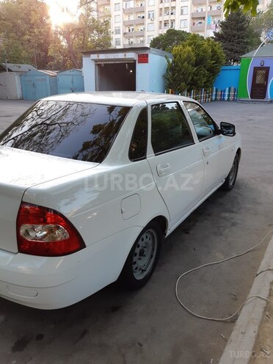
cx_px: 136
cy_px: 182
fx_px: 273
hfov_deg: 53.1
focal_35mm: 26
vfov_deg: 67.3
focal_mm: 3.93
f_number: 1.7
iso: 40
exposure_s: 1/153
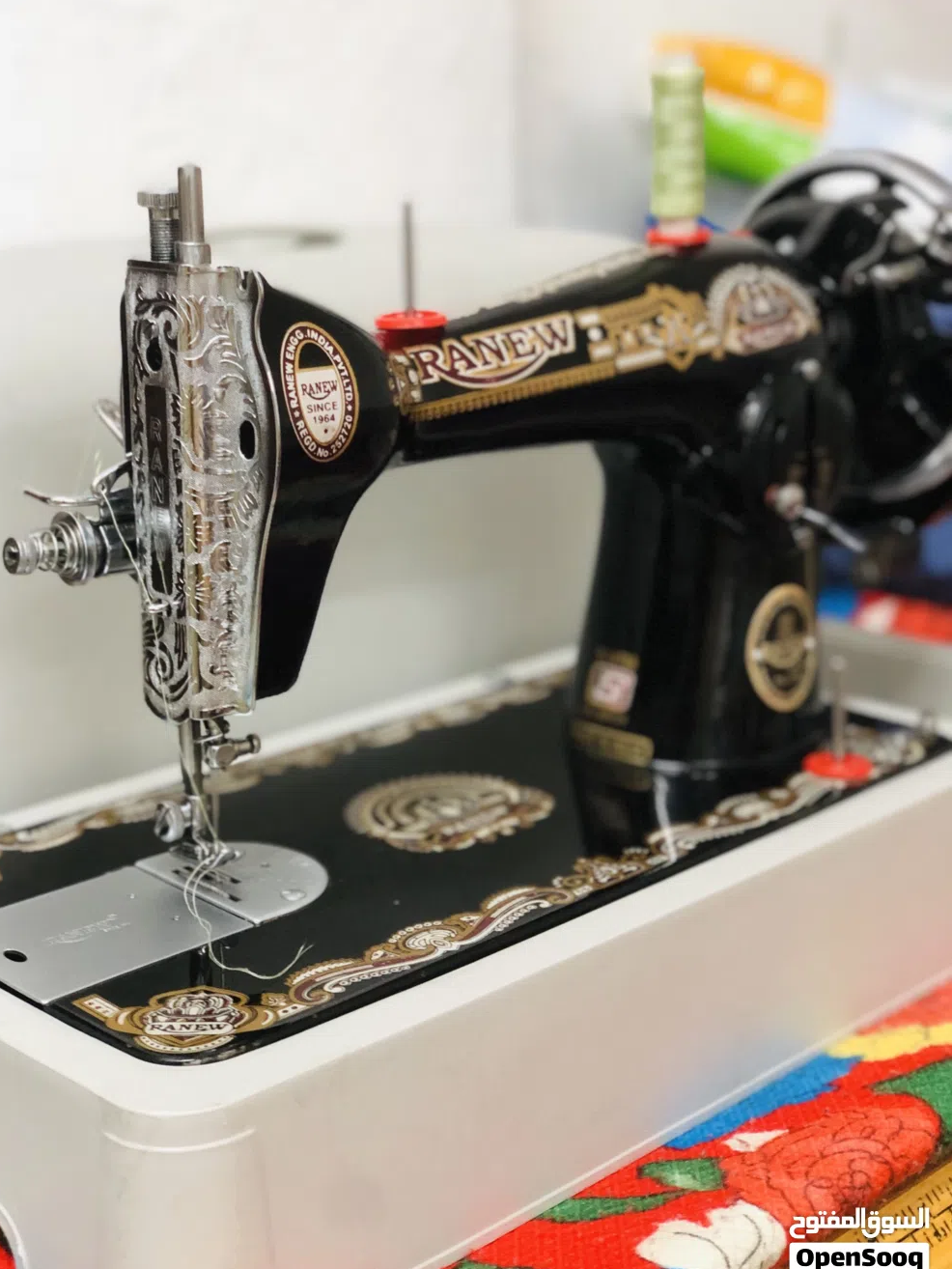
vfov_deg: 35.5
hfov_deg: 27.0
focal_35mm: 54
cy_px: 641
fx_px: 1979
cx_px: 459
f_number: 2.4
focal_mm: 6
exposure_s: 1/17
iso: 160
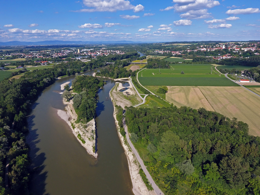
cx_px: 130
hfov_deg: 81.7
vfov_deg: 66.0
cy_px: 98
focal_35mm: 20
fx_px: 150
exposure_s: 1/829
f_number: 2.8
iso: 100
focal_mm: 3.61
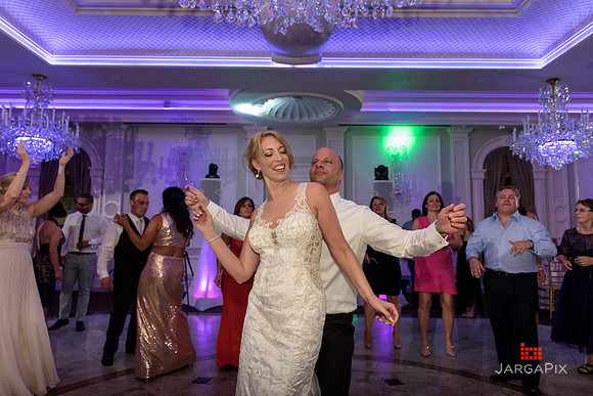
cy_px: 198
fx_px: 395
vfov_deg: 53.2
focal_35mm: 24
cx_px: 296
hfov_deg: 73.7
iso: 1600
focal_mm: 24
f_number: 3.2
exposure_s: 1/125
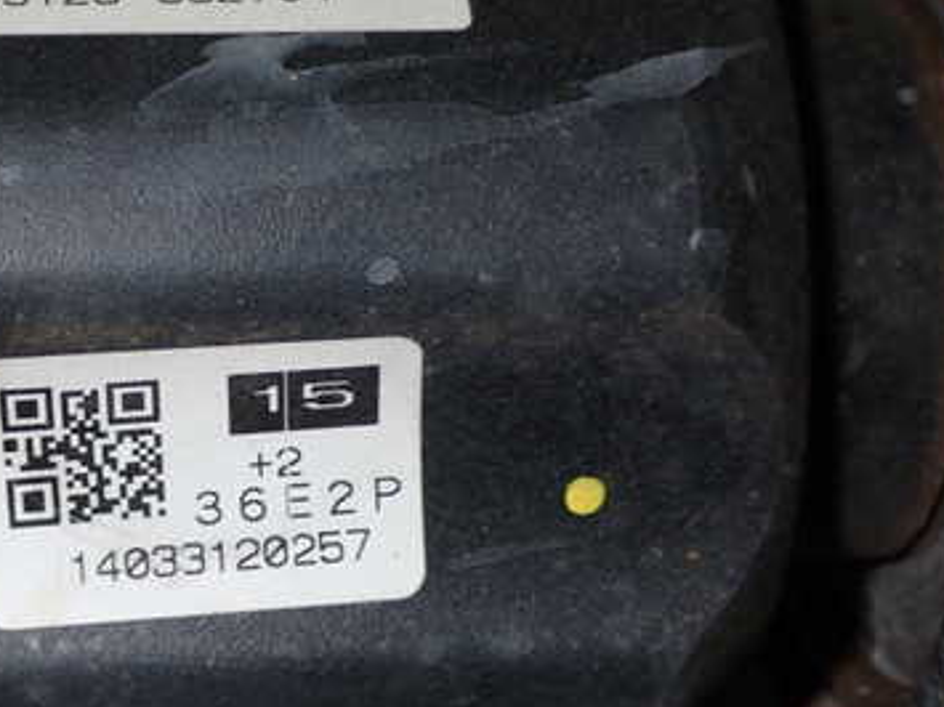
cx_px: 162
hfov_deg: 19.8
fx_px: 2672
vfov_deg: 15.0
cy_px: 189
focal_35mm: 98
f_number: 10
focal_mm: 10.35
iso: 200
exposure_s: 1/60
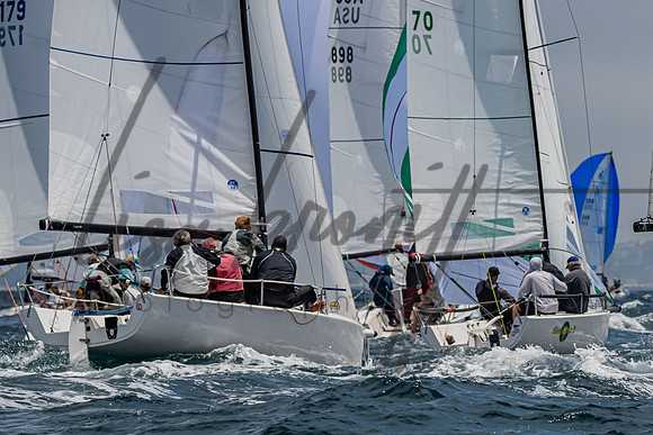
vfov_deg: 4.6
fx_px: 5410
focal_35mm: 298
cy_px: 308
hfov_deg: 6.9
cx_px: 584
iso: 400
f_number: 6.3
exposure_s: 1/4000
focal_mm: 165
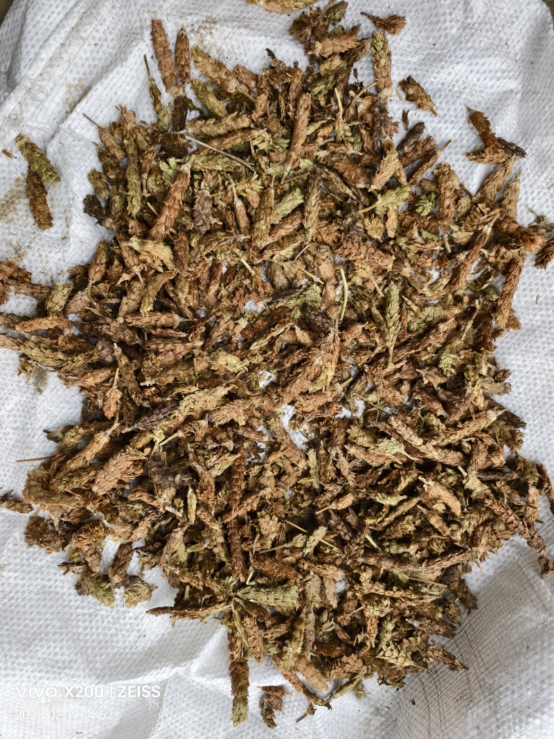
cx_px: 277
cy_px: 370
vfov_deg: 73.9
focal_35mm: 23
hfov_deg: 58.9
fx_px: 491
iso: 411
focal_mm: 5.6
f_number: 1.57
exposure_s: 1/2611
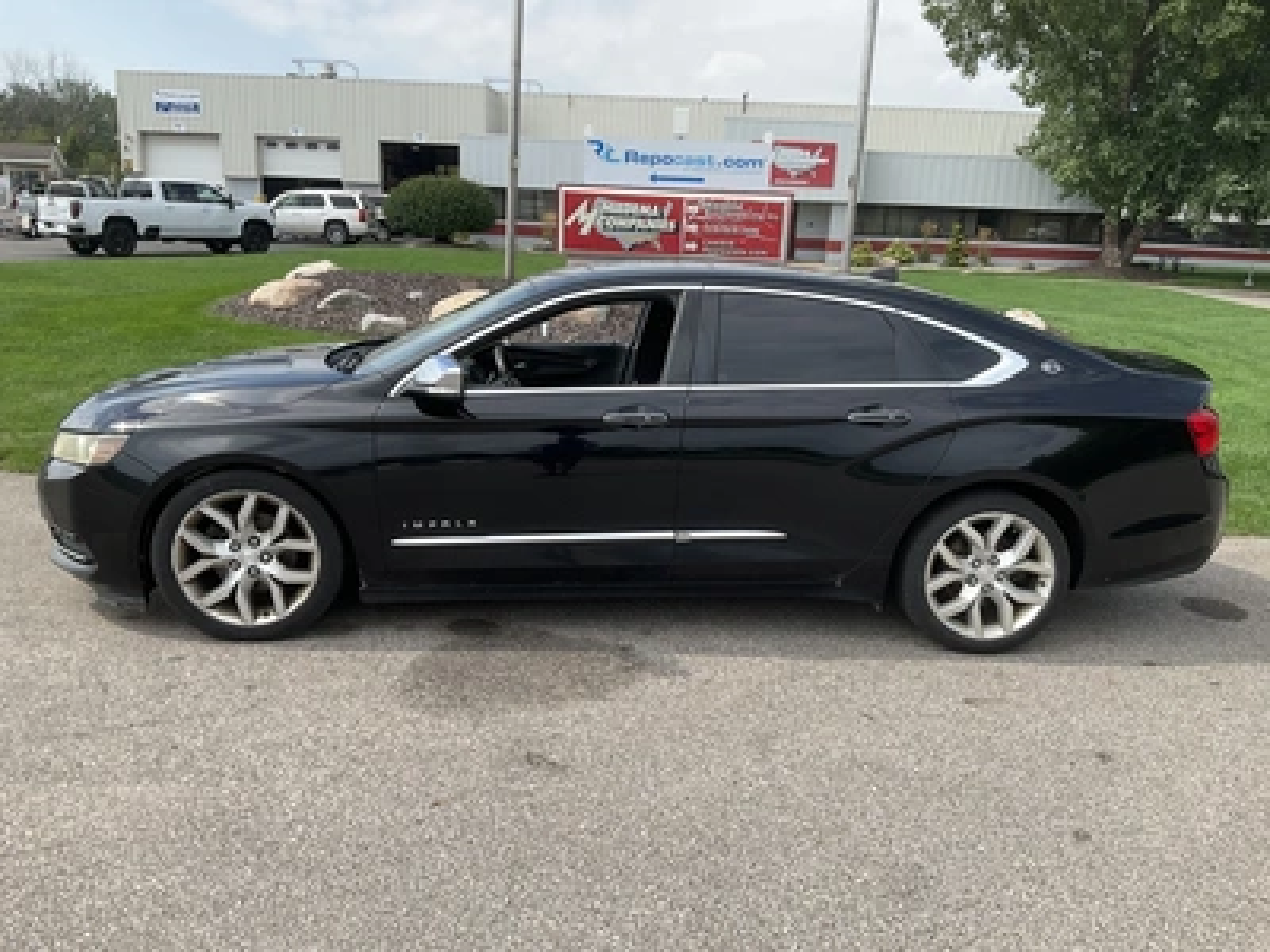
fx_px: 1064
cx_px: 635
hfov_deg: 61.7
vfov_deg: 48.2
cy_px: 476
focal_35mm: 29
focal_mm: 3
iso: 25
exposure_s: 1/1279
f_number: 1.8
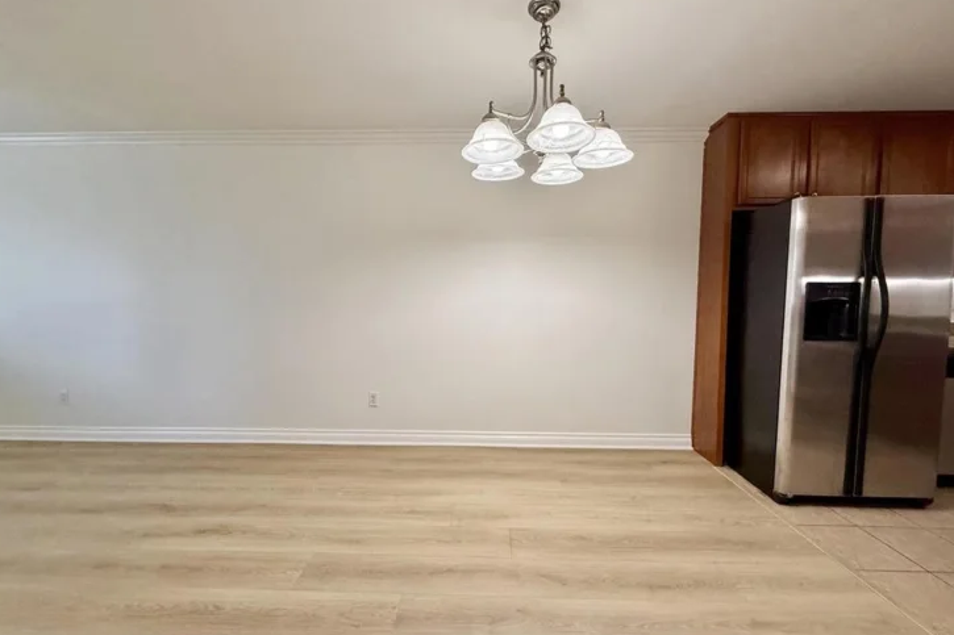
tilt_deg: -2.8
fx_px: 397
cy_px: 318
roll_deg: -0.3
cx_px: 477
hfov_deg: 100.4
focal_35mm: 15
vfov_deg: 77.3
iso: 200
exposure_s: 1/120
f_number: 2.2
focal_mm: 2.22
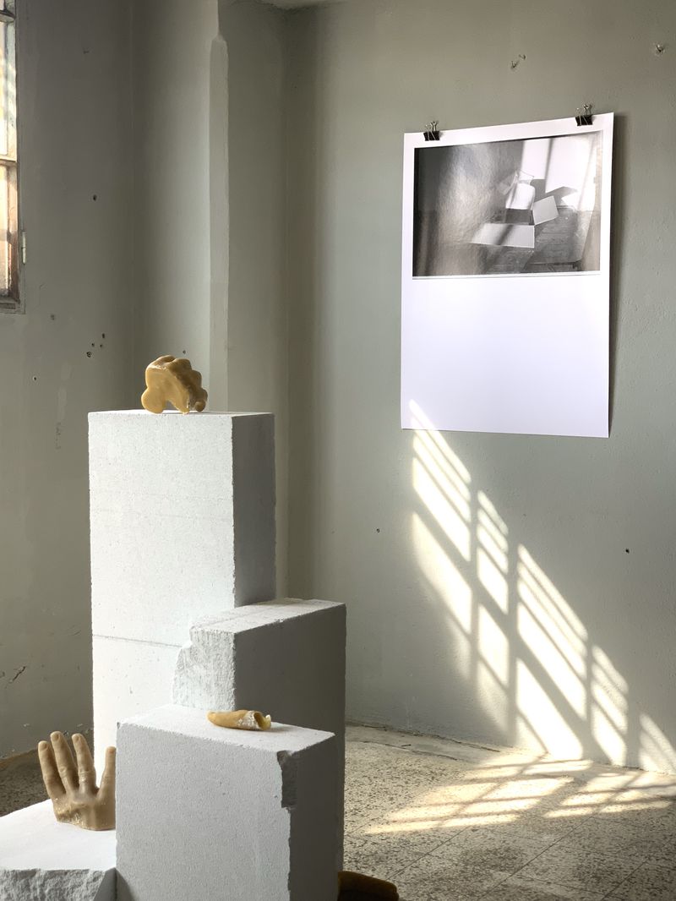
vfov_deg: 36.8
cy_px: 450
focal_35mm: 52
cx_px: 338
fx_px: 1353
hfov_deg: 28.0
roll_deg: -0.9
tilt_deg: -4.0
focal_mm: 6
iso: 40
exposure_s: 1/122
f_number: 2.4
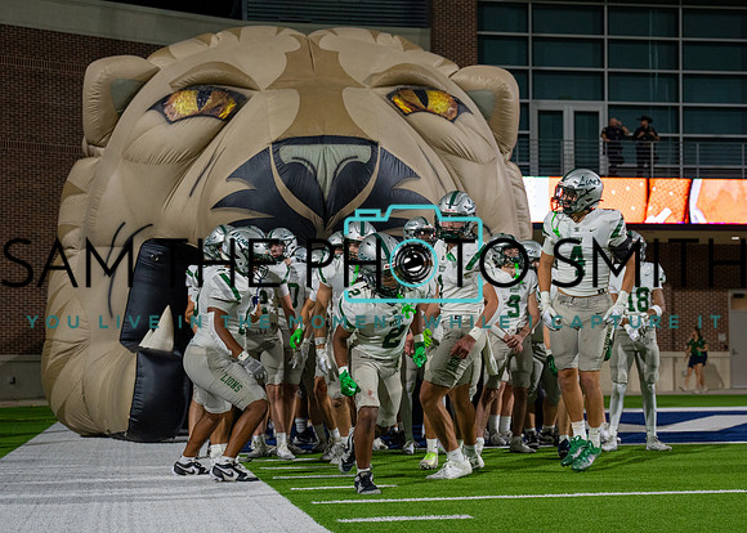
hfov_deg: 30.0
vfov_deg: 21.6
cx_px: 390
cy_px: 318
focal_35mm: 66
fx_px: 1392
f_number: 2.8
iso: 1250
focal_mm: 44.4
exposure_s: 1/1250
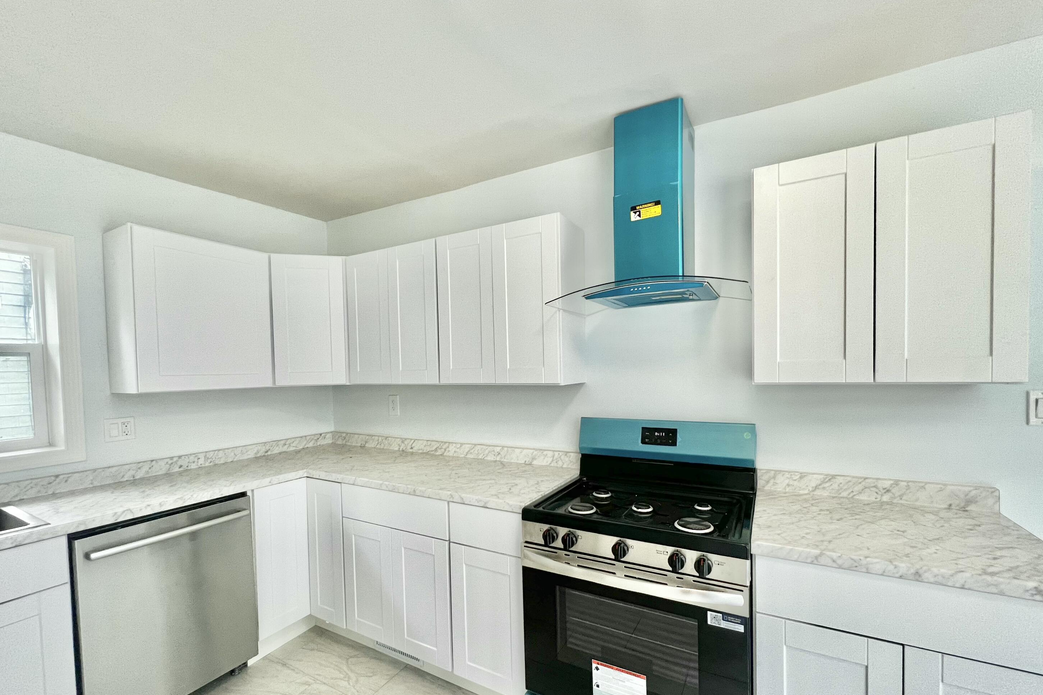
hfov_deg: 104.2
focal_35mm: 14
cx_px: 528
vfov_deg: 80.9
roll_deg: +1.2
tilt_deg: -2.1
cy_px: 385
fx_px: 406
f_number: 1.8
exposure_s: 1/120
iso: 160
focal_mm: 1.57
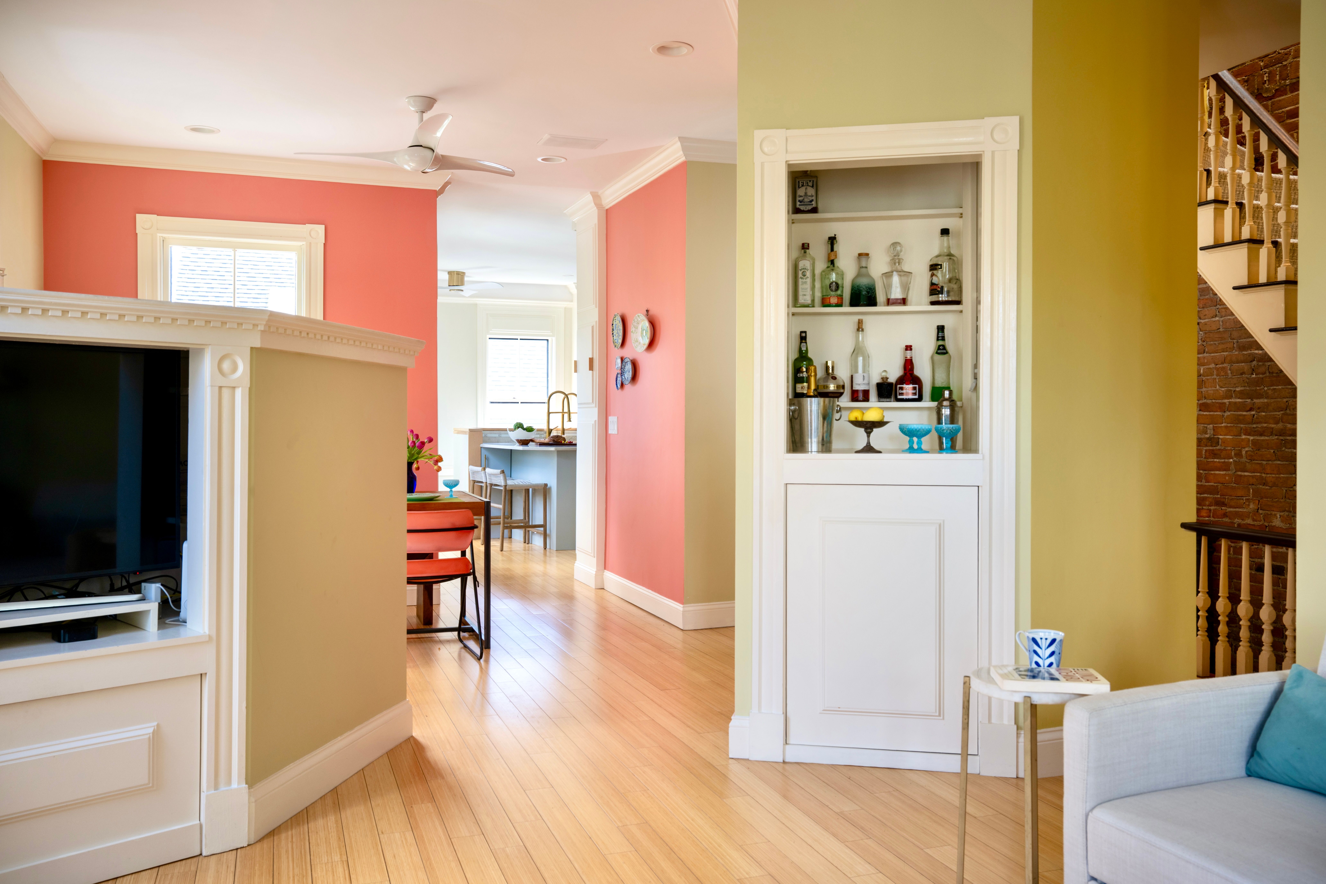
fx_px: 1086
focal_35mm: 30
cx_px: 663
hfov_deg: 62.8
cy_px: 442
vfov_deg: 44.3
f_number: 8
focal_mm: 29.5
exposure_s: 1/10
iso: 200
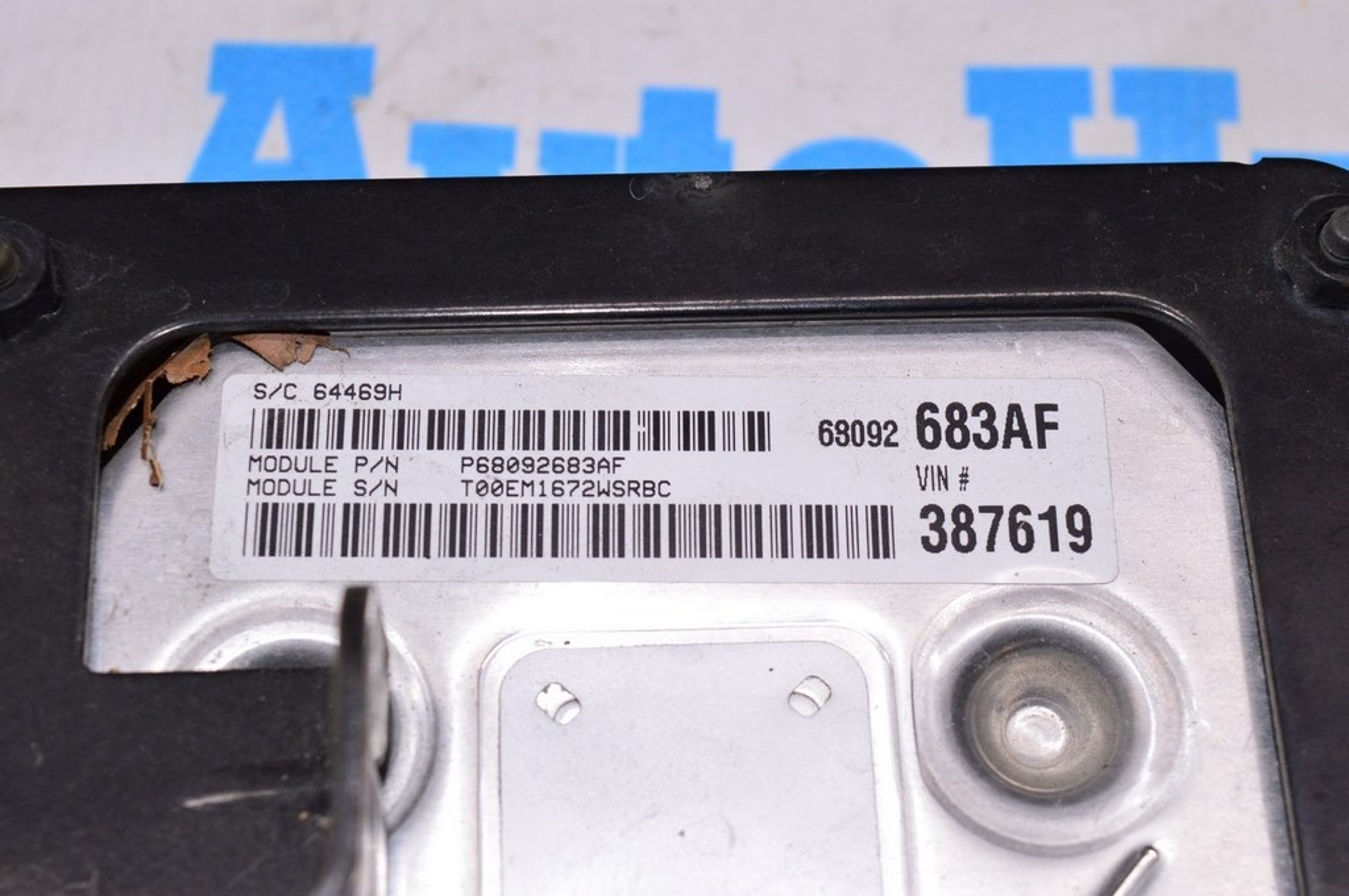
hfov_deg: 29.9
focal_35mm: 68
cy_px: 448
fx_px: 2527
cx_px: 674
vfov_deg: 20.1
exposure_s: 1/200
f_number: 8
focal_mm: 45
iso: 1600
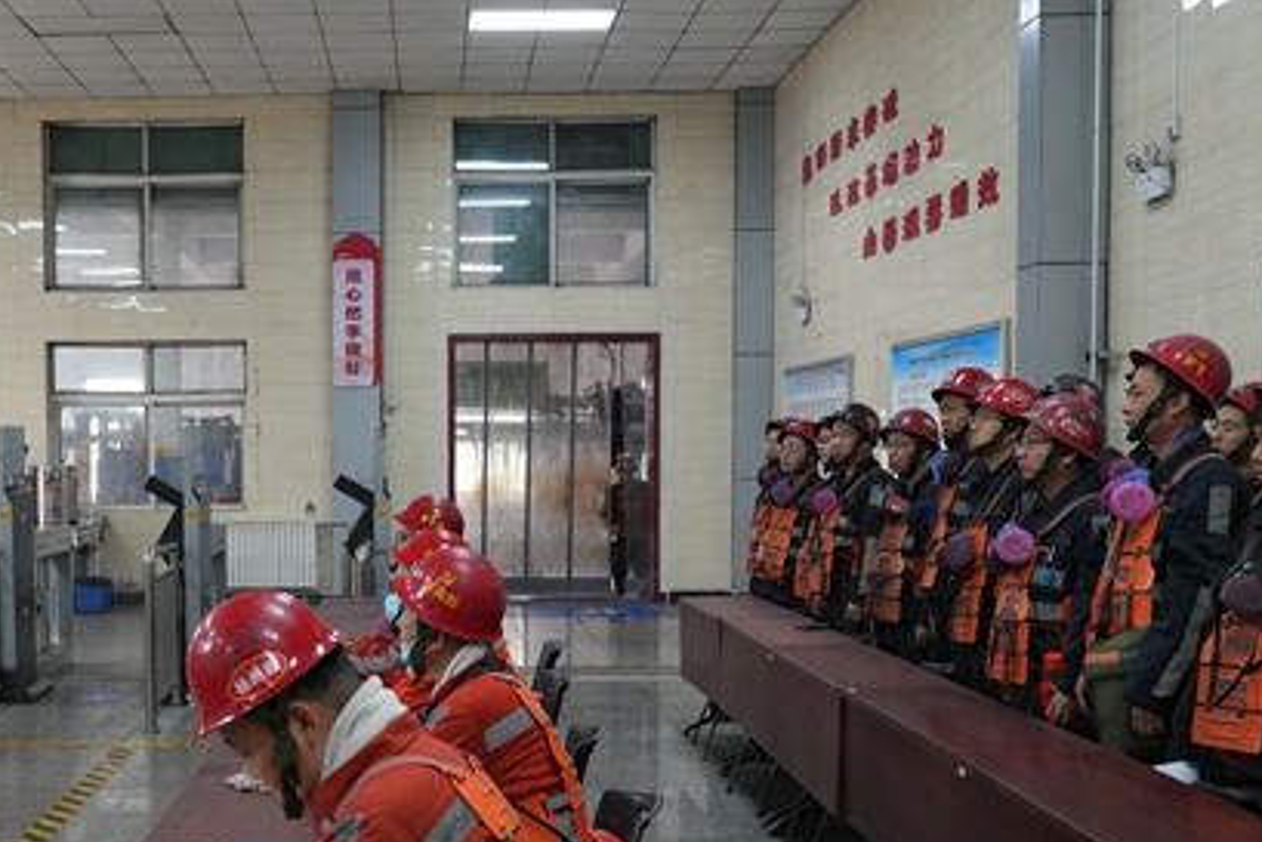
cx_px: 370
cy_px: 558
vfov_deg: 30.3
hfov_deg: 43.5
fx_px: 1543
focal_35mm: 44
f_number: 5.6
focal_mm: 30
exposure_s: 1/60
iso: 1600
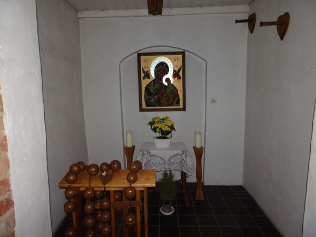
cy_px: 118
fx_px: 219
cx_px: 158
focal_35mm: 24
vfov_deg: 56.8
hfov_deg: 71.6
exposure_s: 1/30
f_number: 3.5
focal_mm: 4.1
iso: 200
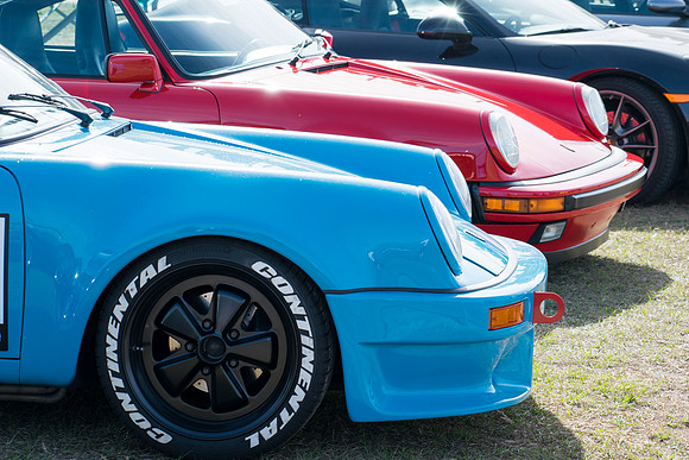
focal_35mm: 128
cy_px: 230
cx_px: 344
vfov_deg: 10.8
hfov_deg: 16.1
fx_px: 2441
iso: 100
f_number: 9
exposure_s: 1/160
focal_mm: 85
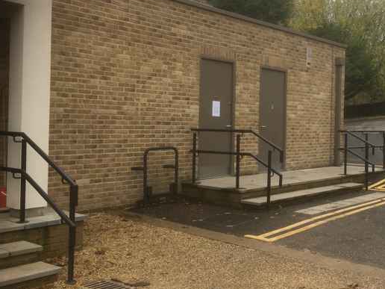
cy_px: 128
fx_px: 500
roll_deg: -0.6
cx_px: 292
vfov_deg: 32.2
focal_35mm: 45
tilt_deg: -1.8
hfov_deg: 40.8
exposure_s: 1/100
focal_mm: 4.15
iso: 25
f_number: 2.2
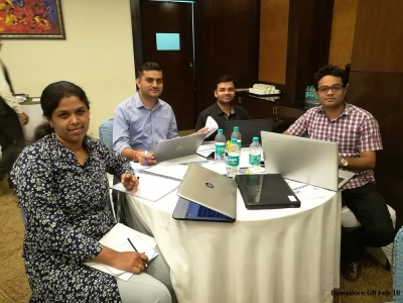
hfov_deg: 67.3
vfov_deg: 53.1
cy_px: 152
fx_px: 303
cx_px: 202
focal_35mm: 26
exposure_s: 1/25
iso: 500
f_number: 2.2
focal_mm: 3.83
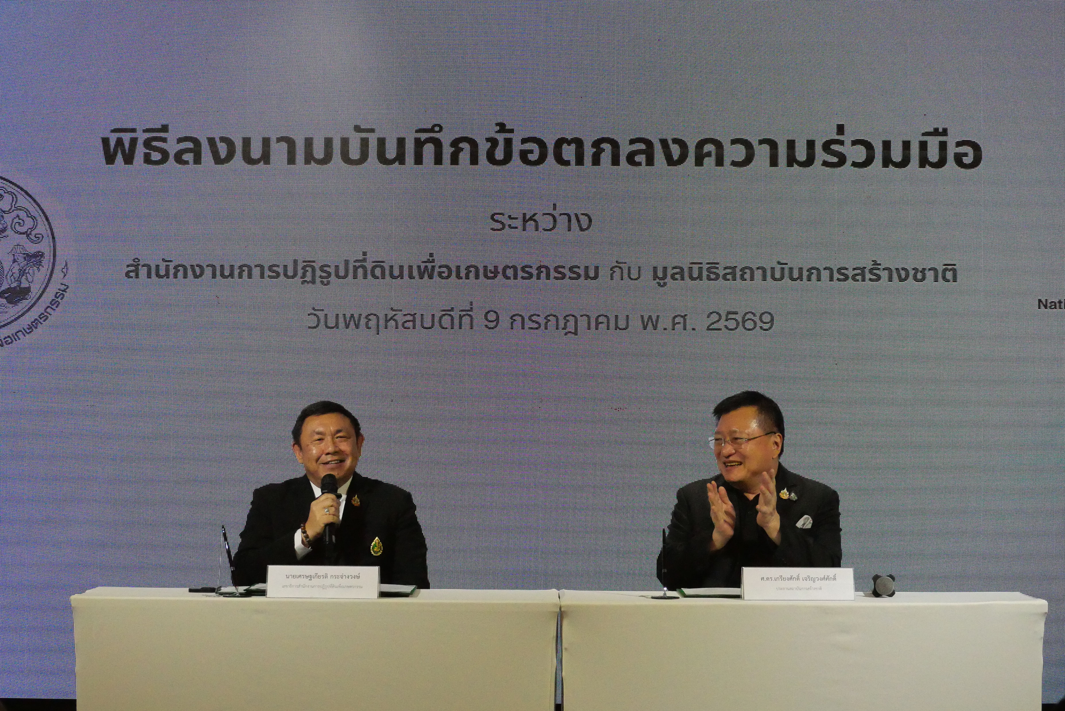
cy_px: 356
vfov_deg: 14.7
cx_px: 532
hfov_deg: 21.9
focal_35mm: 93
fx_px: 2753
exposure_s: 1/1000
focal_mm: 45
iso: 6400
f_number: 5.6
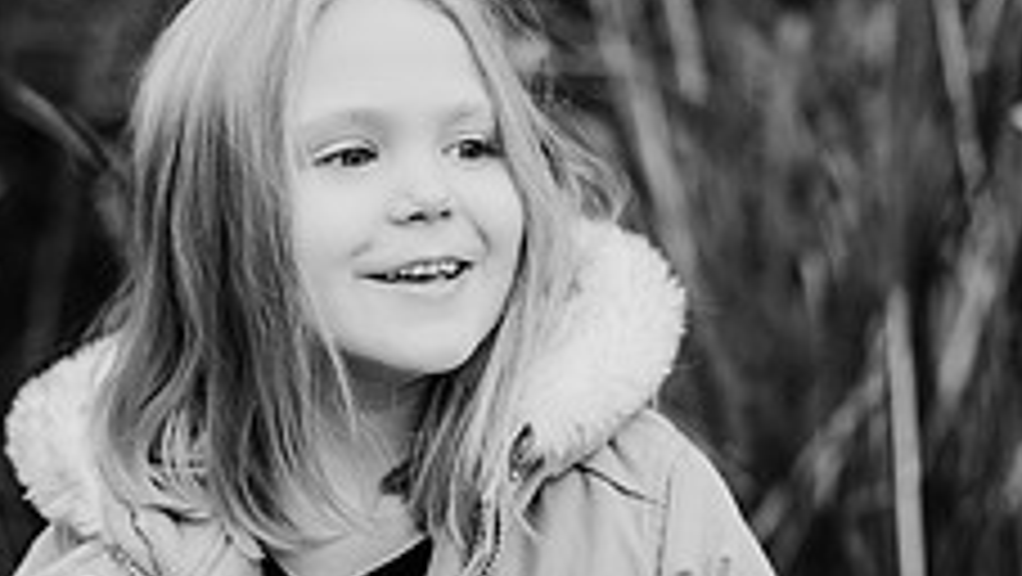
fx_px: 3633
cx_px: 428
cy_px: 191
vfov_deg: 9.1
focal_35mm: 134
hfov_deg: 16.0
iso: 320
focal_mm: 50
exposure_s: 1/800
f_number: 2.2
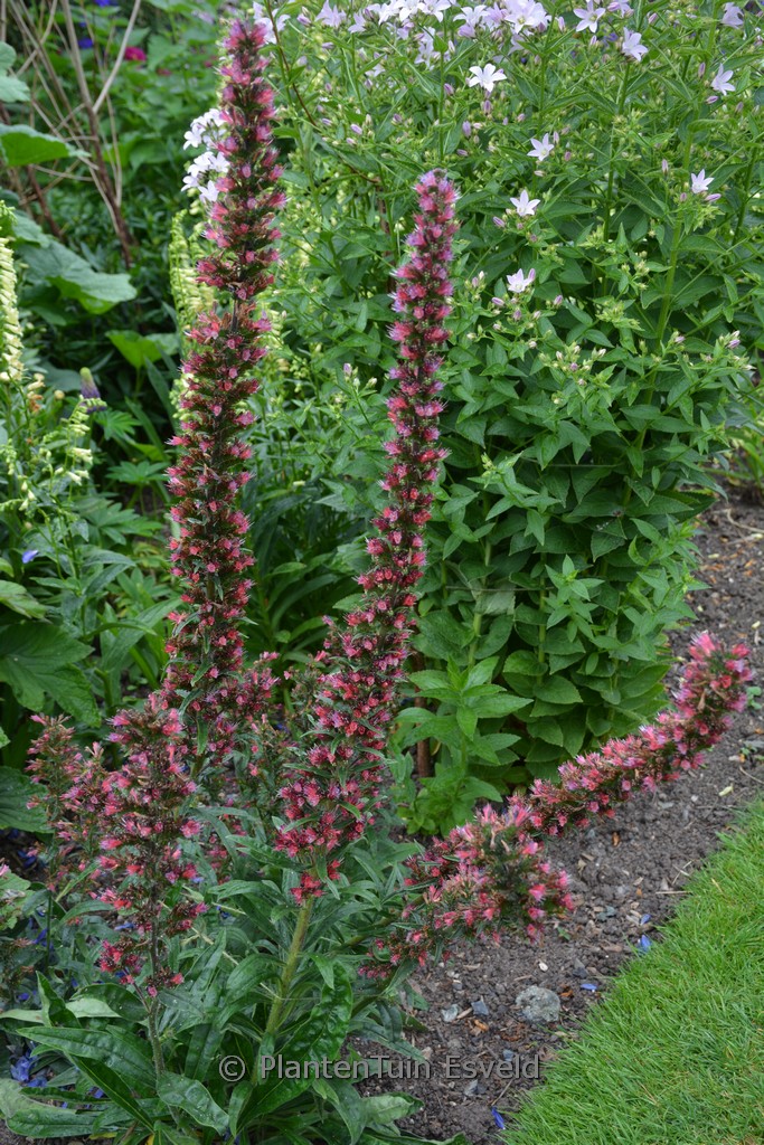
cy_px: 572
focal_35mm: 48
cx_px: 382
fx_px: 1527
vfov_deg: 41.1
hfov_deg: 28.1
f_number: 5.6
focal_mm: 32
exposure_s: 1/125
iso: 200
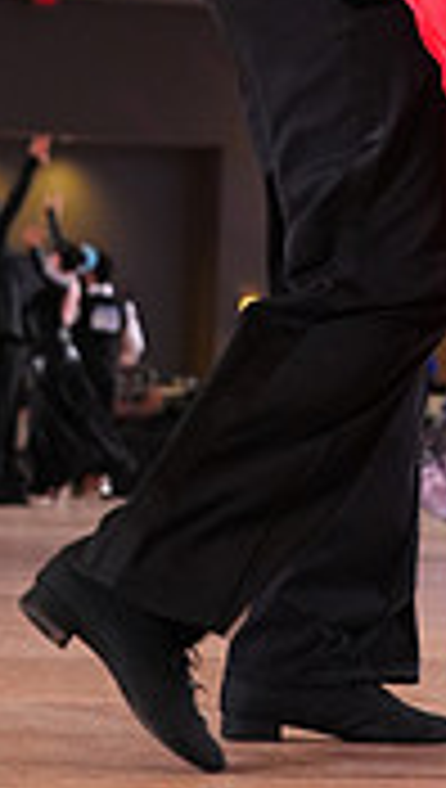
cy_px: -275
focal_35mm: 170
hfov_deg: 7.1
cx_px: 493
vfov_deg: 12.2
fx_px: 3559
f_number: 4
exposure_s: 1/320
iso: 2000
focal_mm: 49
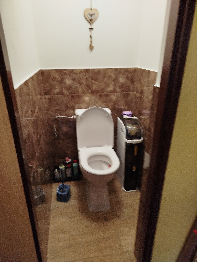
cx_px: 98
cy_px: 131
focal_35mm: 24
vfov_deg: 71.6
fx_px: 182
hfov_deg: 56.8
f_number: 1.7
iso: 200
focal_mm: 5.31
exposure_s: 1/33
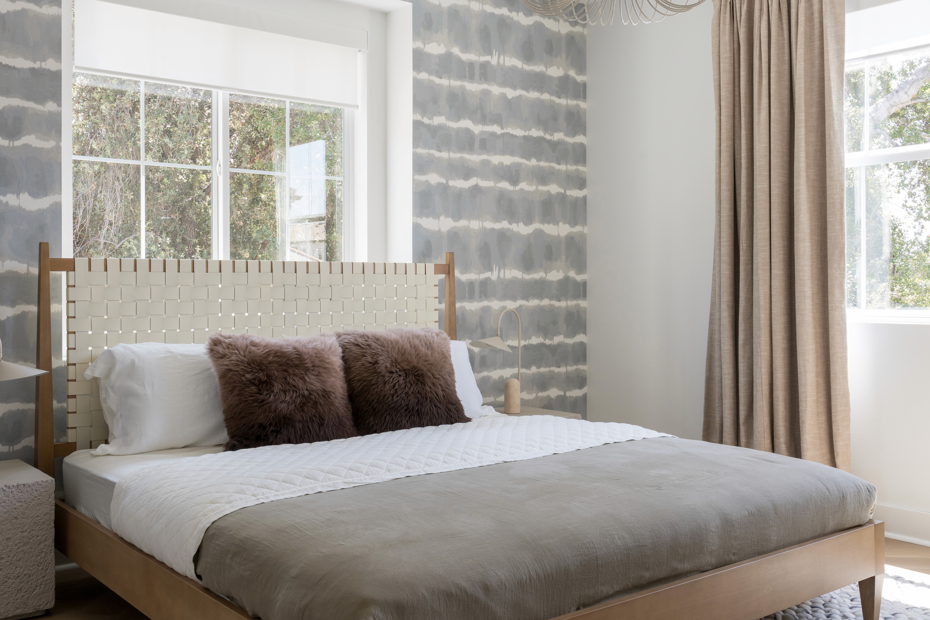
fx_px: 930
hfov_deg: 53.0
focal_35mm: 36
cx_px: 415
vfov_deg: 36.9
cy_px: 298
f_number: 11
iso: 320
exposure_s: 1/10
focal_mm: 30
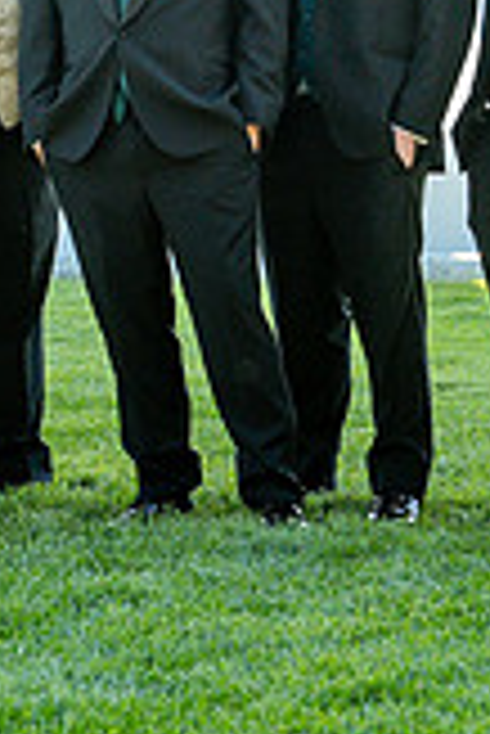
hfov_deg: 5.0
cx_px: 171
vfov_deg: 7.4
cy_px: 83
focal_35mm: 278
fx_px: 5663
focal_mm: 78
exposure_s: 1/640
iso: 400
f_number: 5.6
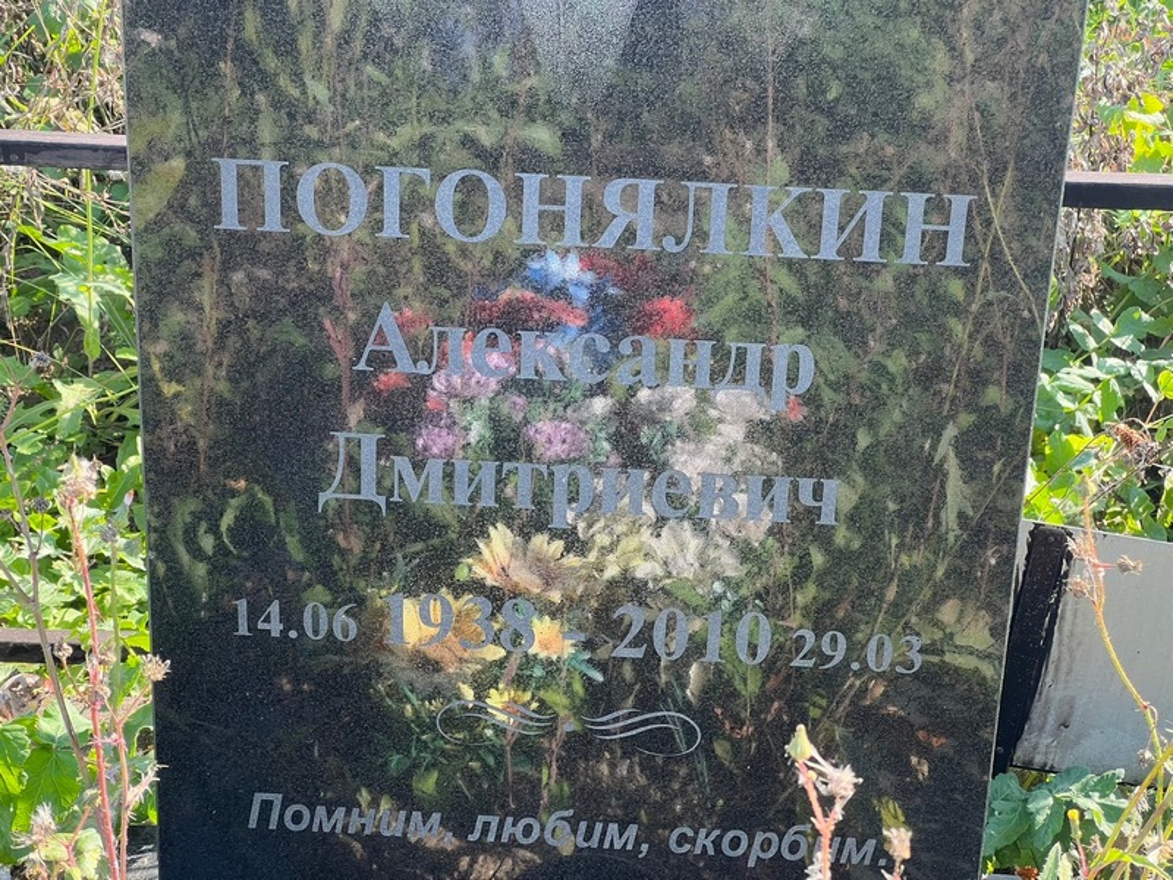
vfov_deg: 19.1
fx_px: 2609
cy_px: 440
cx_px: 586
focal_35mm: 77
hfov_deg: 25.3
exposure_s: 1/99
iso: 40
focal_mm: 9
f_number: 2.8
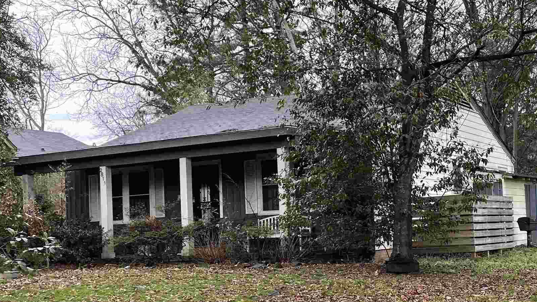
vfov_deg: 23.0
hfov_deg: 38.6
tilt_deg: +2.9
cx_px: 418
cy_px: 183
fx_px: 740
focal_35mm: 52
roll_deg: +3.0
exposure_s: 1/133
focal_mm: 5.1
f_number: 1.6
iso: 32
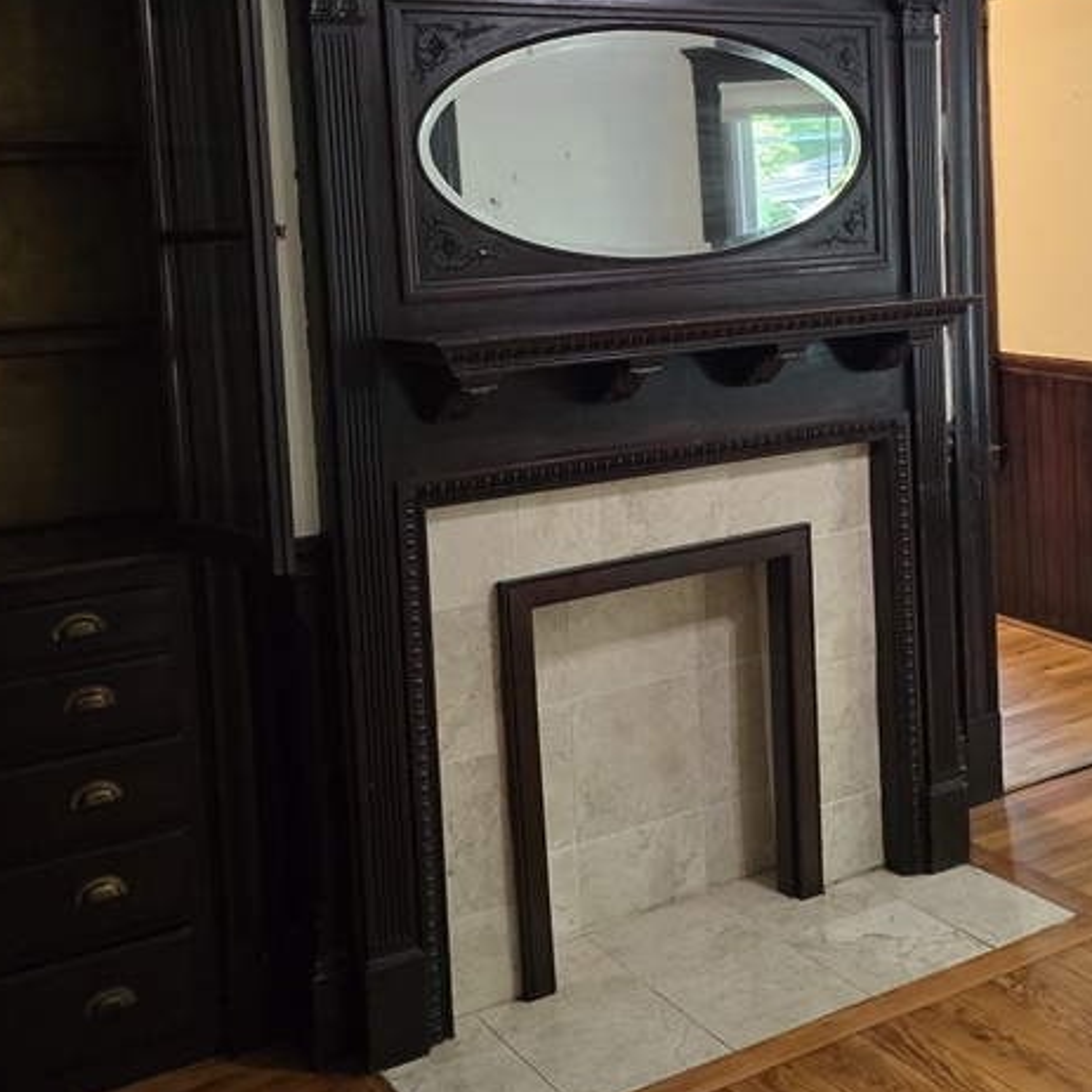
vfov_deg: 36.9
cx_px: 762
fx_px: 1606
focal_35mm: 45
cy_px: 311
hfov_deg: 37.0
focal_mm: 6.3
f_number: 1.7
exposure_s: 1/120
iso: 1000
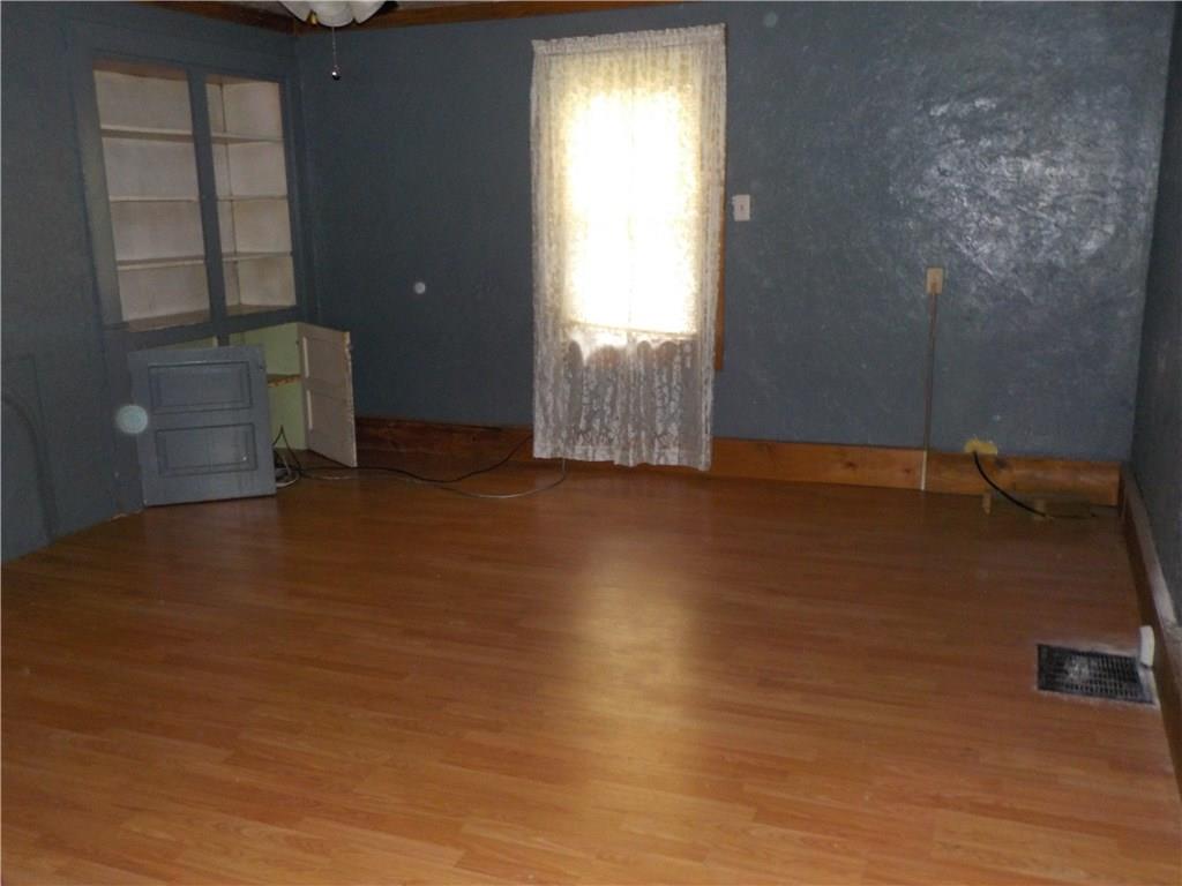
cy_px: 443
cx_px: 591
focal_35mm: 30
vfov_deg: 46.8
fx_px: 1024
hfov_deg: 60.0
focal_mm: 4.1
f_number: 3.3
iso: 400
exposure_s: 1/30
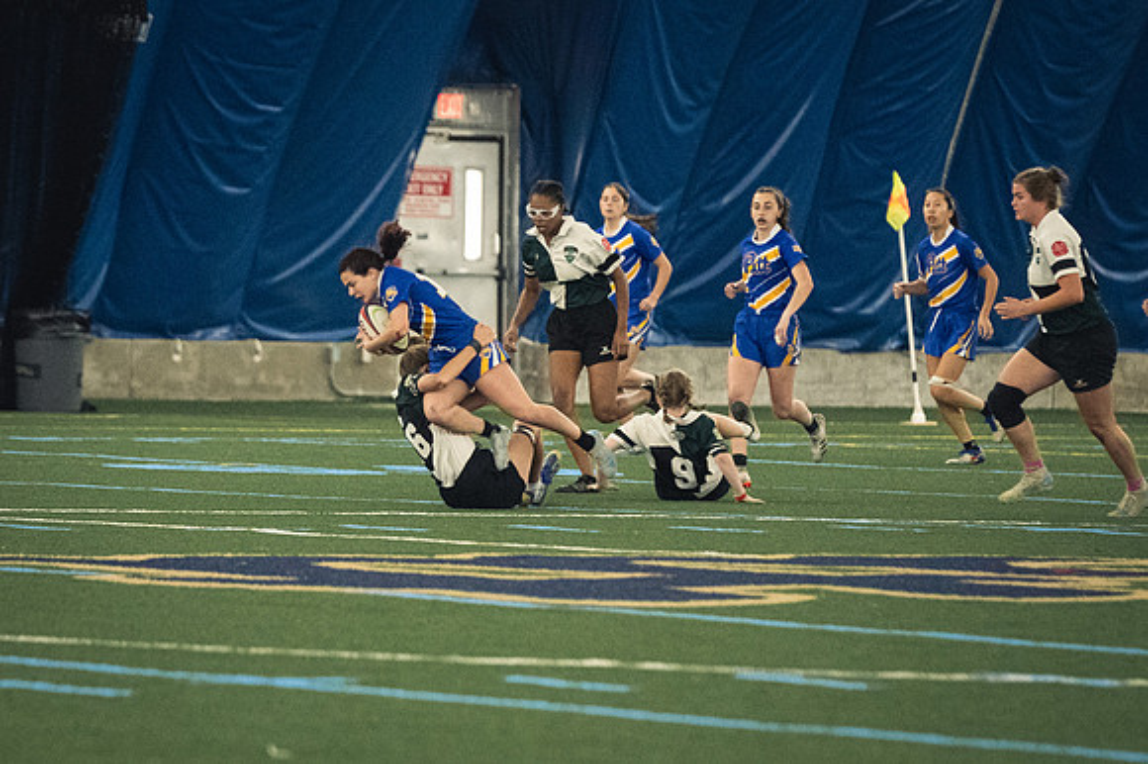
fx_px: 11516
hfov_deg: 5.7
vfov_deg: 3.8
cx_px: 428
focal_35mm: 361
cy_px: 479
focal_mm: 185
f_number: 2.8
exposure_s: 1/500
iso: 9000
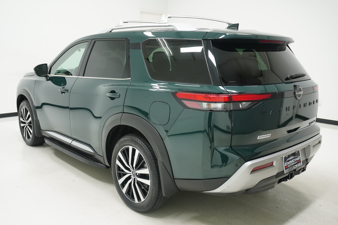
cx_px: 169
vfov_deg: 40.0
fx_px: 310
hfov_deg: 57.2
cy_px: 112
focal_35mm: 33
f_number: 5.6
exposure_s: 1/200
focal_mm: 22
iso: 1250
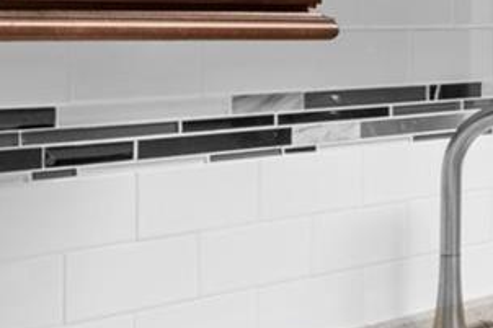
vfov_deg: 15.0
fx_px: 1232
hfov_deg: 19.8
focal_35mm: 90
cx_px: 730
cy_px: 15
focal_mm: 17
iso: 320
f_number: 8
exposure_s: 1/1.67
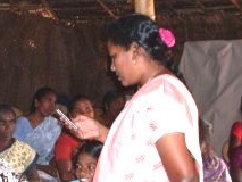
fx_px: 560
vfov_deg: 18.3
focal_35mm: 80
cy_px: 138
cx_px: 5
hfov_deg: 23.5
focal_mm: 6.3
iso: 100
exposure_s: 1/45
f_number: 2.8
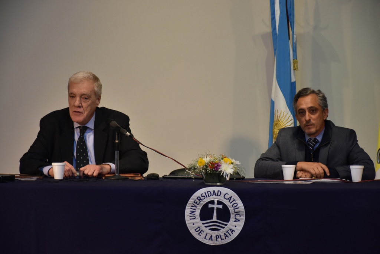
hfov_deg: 15.2
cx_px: 190
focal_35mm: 135
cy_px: 127
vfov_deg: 10.2
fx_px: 1425
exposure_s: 1/100
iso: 800
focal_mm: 90
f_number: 5.3
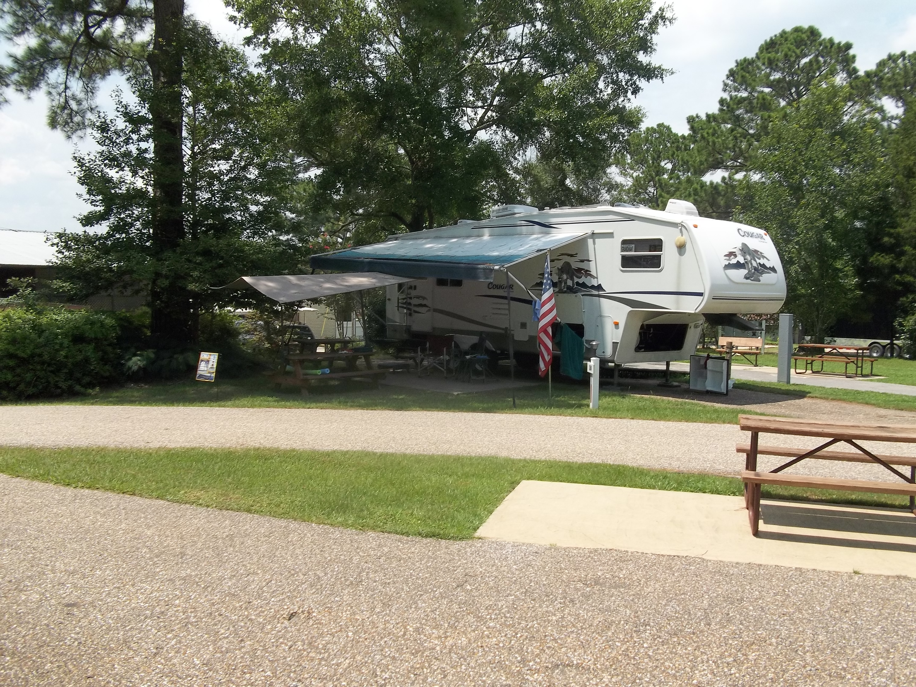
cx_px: 458
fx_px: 847
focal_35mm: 32
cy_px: 344
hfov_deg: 56.8
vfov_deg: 44.2
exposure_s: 1/160
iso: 80
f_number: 8.8
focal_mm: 5.7
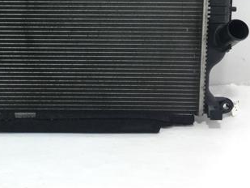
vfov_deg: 23.7
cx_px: 34
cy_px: 15
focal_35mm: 60
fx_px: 433
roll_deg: +2.1
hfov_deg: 31.0
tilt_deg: -21.1
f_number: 2.2
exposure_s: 1/102
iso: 25
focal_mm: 4.15
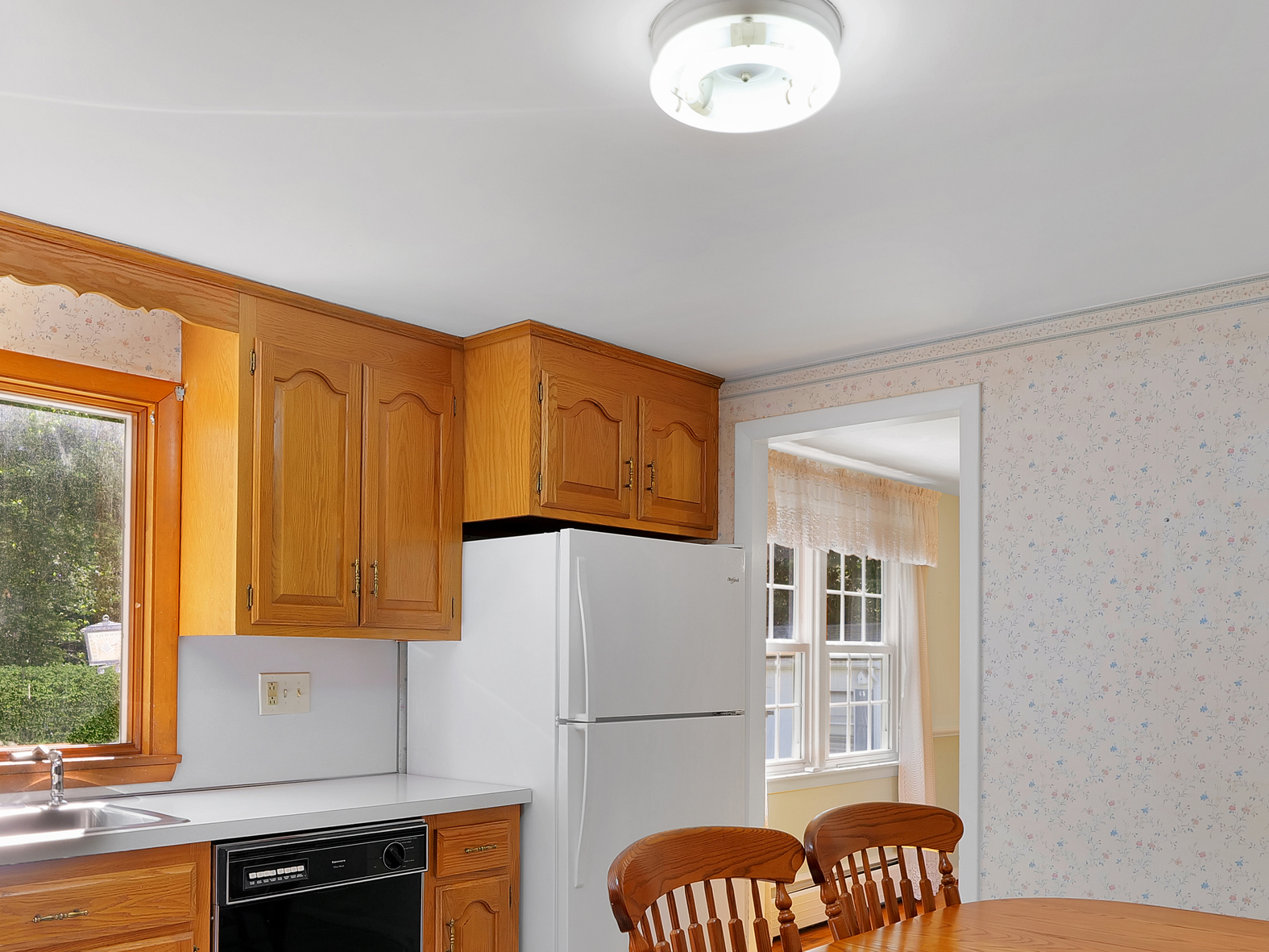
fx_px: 1100
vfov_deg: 46.0
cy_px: 646
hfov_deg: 60.0
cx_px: 634
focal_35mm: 30
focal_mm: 16
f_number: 8
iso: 400
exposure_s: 1/100
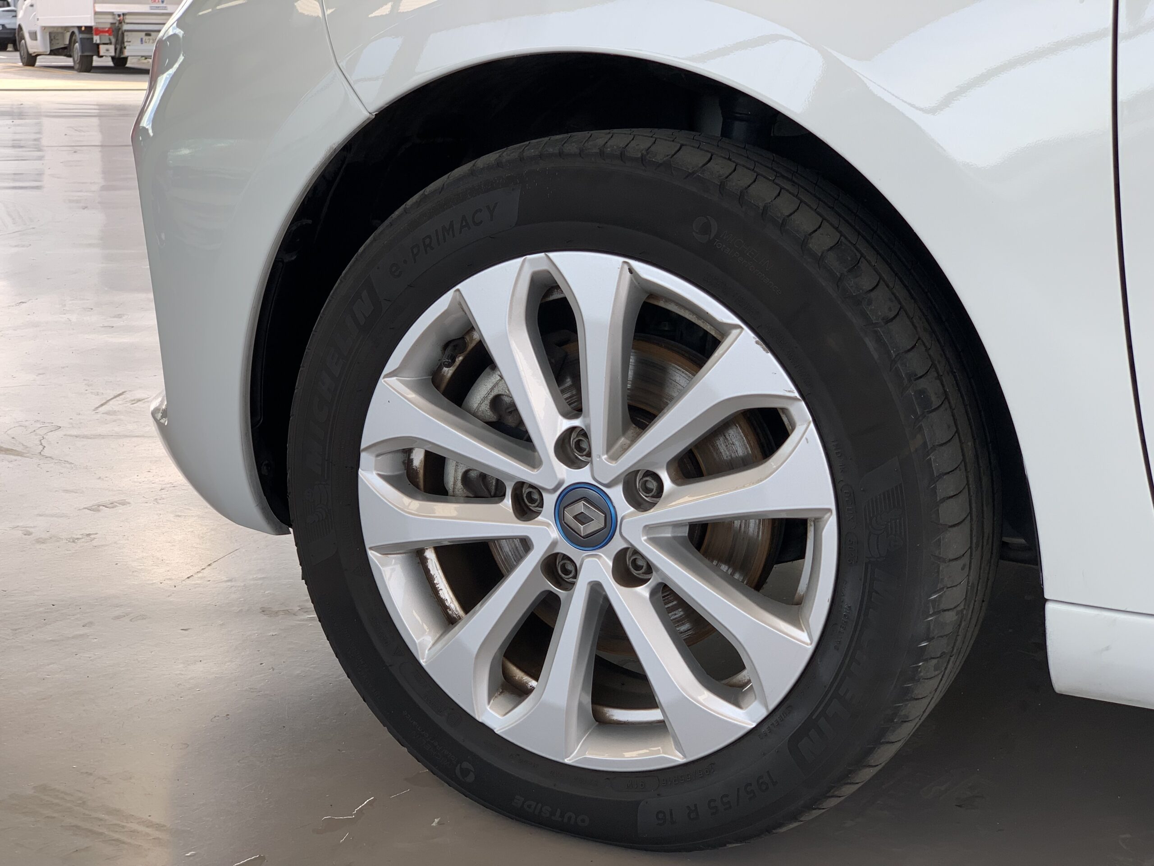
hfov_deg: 36.8
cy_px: 433
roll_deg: -1.6
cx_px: 577
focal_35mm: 52
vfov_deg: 28.0
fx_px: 1734
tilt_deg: -12.8
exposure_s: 1/68
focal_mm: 6
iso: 16
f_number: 2.4
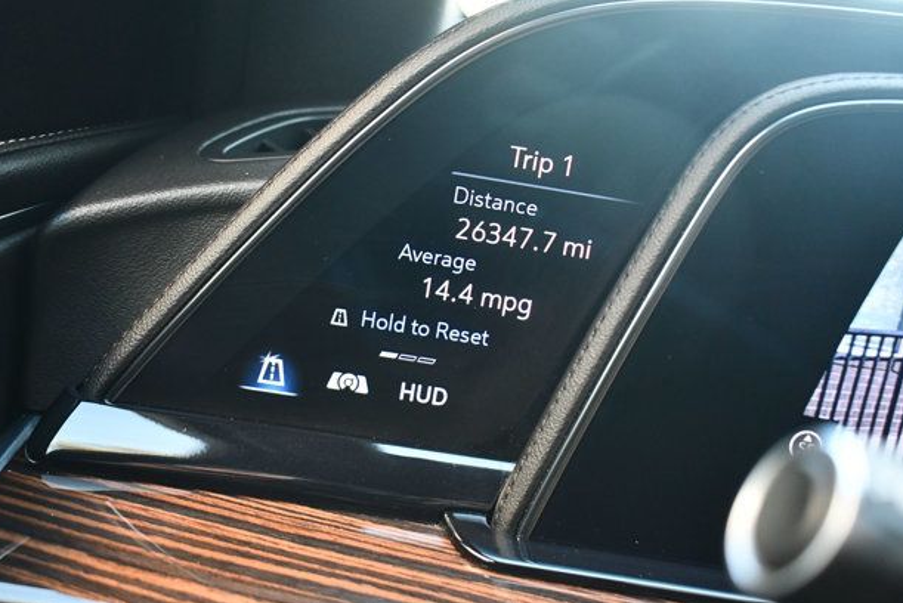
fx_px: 1104
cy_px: 290
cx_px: 449
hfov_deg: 44.5
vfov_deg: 30.5
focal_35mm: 44
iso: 2800
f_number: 4.2
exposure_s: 1/125
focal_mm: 28
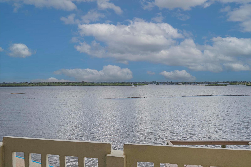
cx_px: 126
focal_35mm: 30
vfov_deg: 43.6
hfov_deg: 61.9
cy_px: 84
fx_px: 209
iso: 100
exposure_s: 1/500
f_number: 8
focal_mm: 20
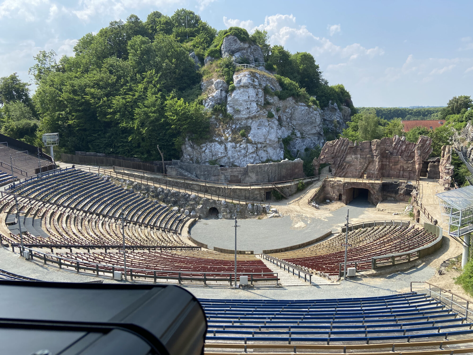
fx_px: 355
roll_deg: +0.3
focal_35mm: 26
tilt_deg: -8.9
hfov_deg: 67.3
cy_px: 178
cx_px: 236
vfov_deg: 53.1
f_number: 1.8
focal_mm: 4.25
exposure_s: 1/1653
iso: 32
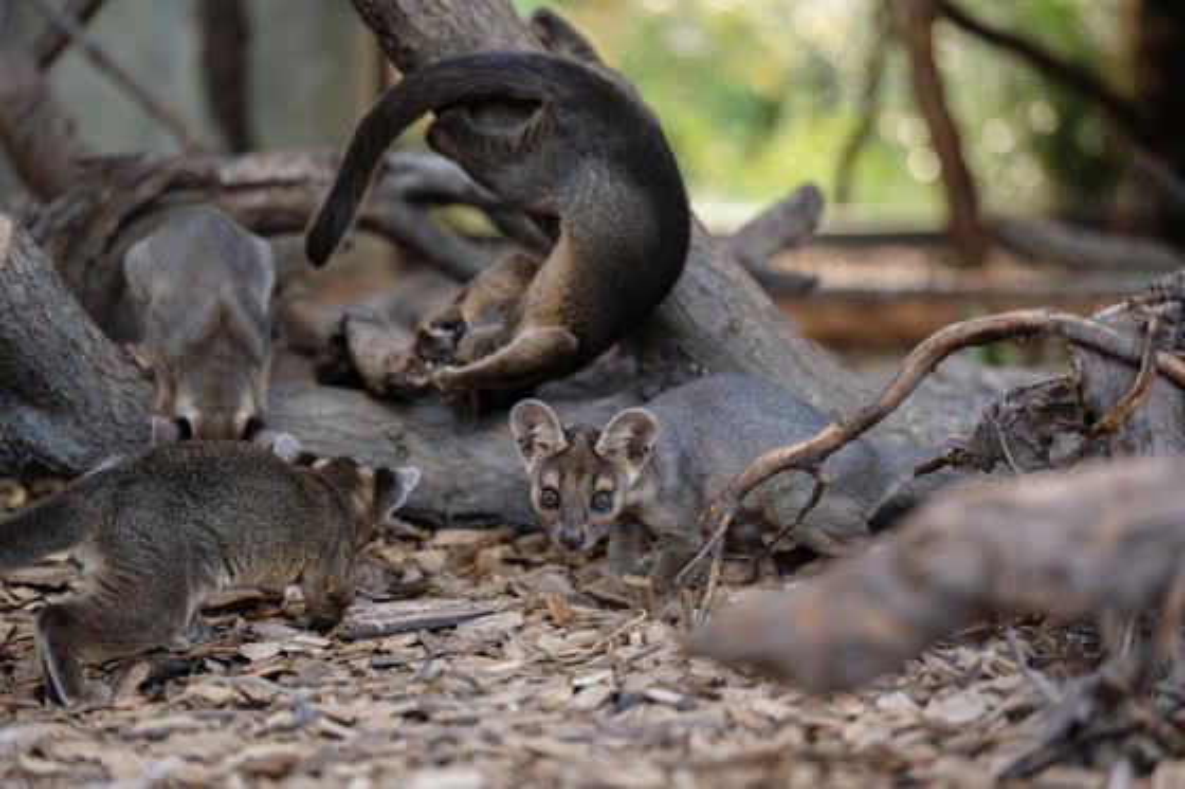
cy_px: 394
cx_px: 592
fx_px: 2303
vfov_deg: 19.4
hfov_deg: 28.9
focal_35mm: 70
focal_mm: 70
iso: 1000
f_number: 2.8
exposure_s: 1/500
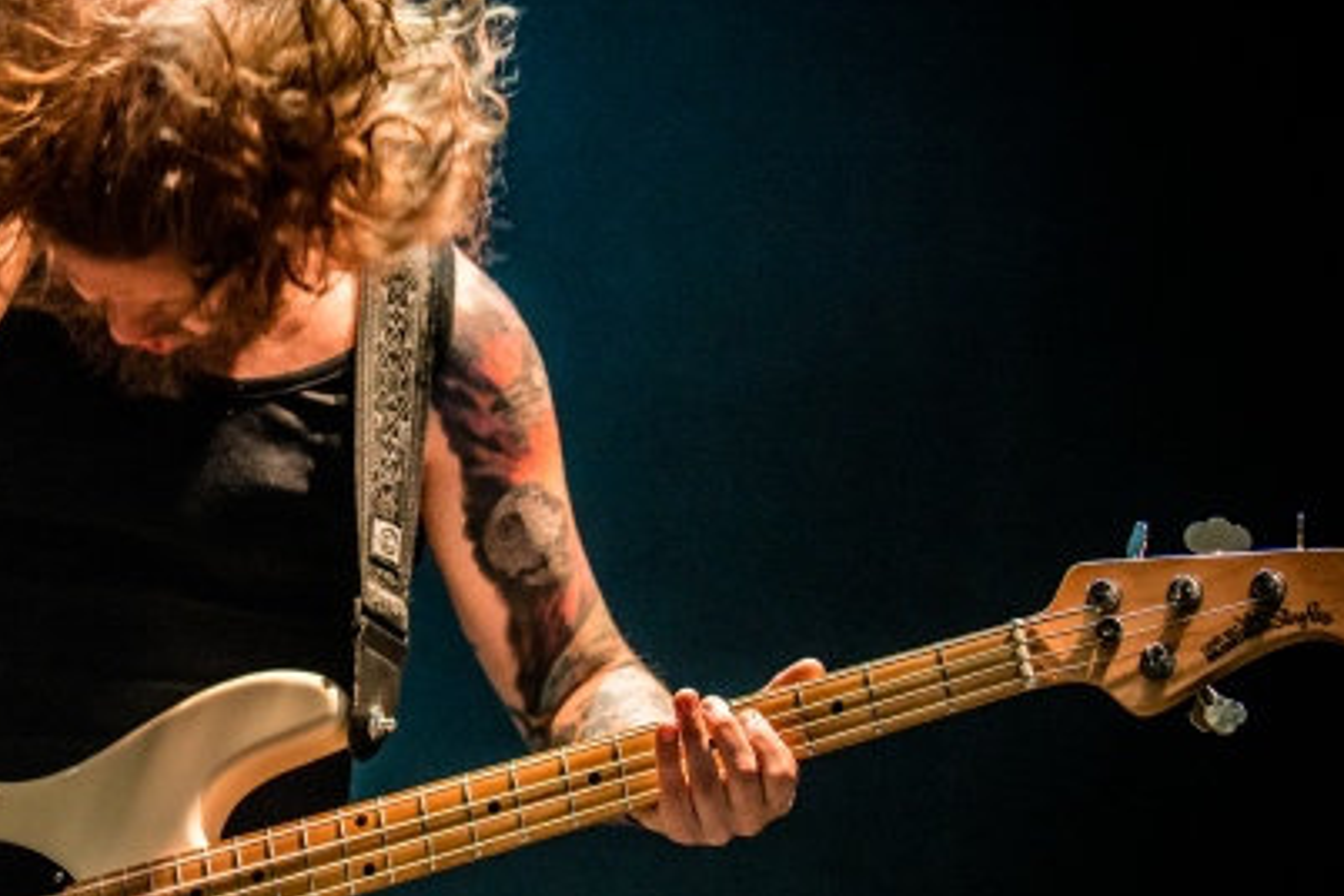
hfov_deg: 13.9
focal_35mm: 147
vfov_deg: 9.3
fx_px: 5488
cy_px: 493
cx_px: 227
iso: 3200
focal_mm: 82
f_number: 3.2
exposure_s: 1/250
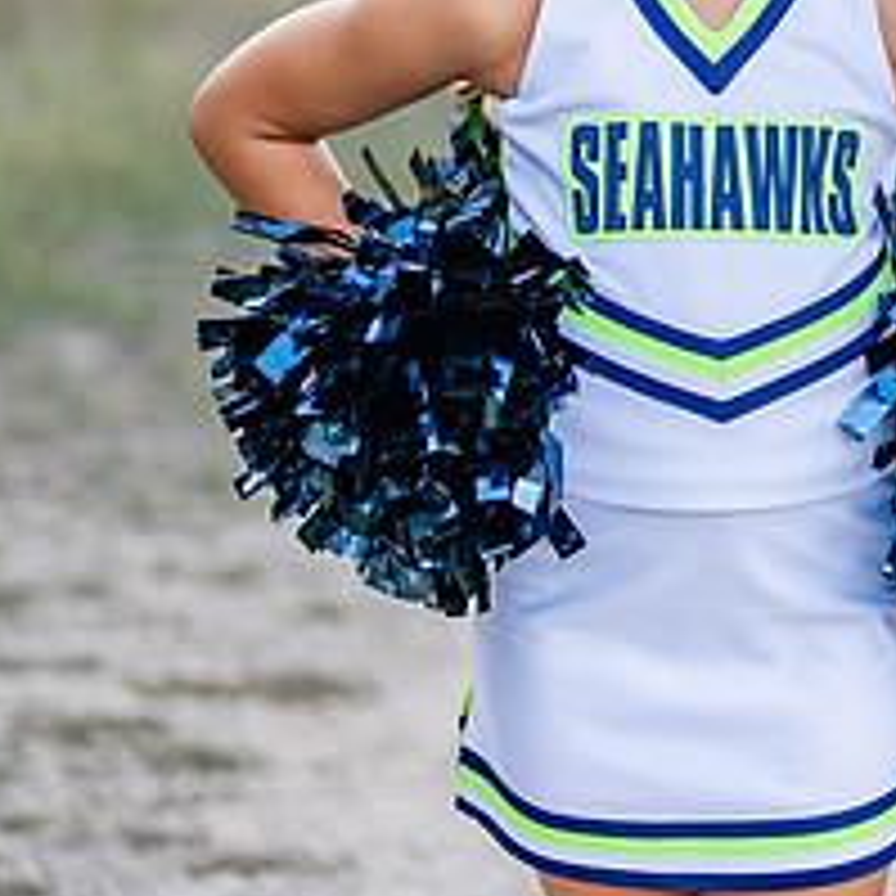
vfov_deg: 11.3
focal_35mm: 154
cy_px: 126
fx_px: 4510
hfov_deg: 11.1
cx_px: 1092
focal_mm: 50
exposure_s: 1/500
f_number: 1.2
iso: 100
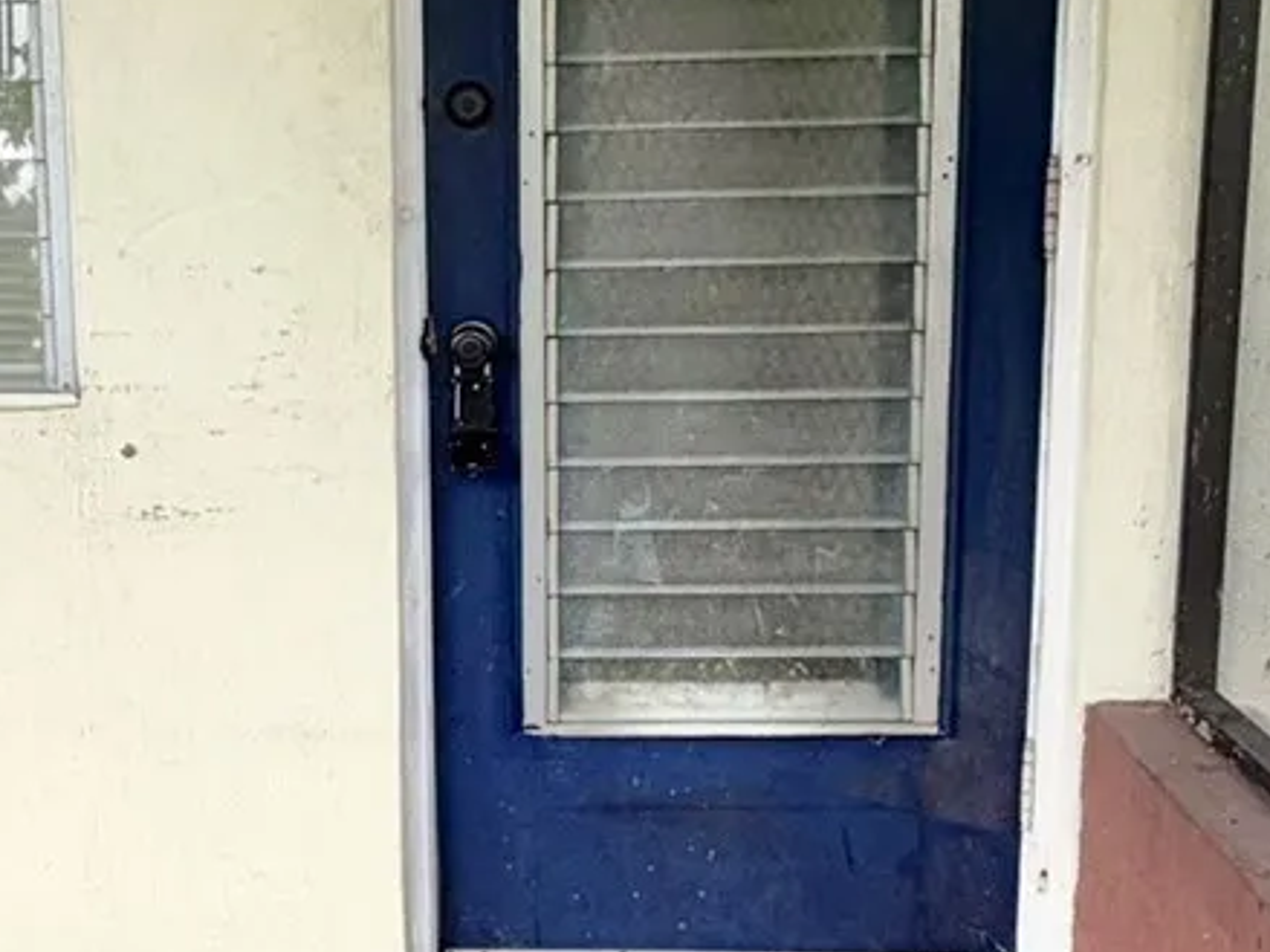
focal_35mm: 51
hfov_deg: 37.3
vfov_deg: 28.5
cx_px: 474
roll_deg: +1.1
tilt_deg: -9.2
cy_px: 463
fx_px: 1871
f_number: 2.2
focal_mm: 2.22
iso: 40
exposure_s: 1/150
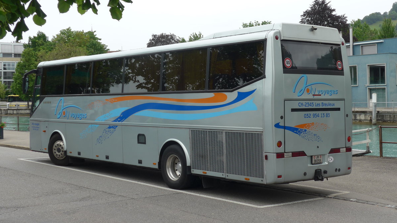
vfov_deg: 21.0
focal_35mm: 57
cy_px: 86
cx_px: 198
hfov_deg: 36.6
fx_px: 600
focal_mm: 10.7
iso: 80
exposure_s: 1/400
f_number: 3.3
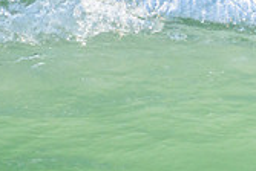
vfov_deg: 0.4
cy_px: 148
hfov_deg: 0.6
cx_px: 367
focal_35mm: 3281
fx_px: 23373
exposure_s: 1/2000
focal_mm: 800
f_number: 11
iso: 1400
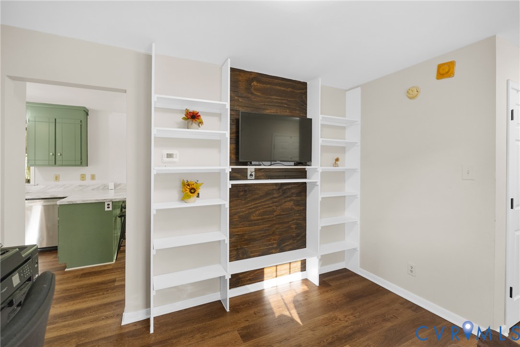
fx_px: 238
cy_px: 174
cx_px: 260
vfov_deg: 72.1
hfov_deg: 95.0
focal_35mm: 16
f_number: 4
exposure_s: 1/25
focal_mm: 16.5
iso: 800
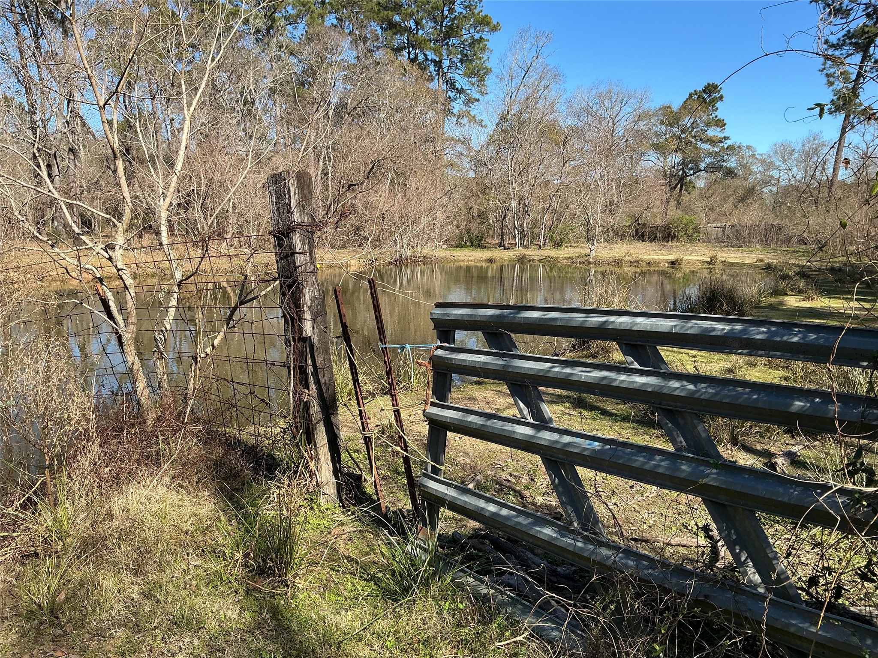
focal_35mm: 29
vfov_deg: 48.2
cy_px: 329
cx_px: 439
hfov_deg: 61.7
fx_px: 736
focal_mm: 3
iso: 25
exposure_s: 1/978
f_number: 1.8
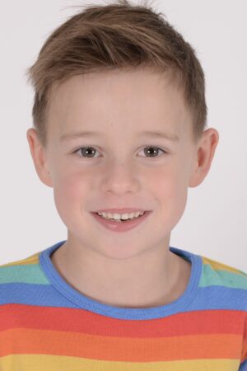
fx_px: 515
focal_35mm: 50
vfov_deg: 39.6
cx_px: 124
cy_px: 186
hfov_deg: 27.0
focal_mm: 50
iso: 400
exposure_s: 1/125
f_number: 9
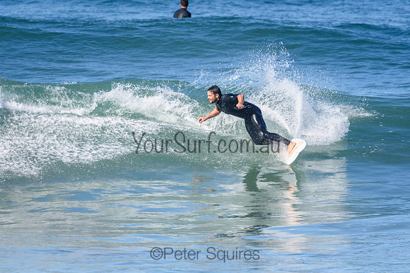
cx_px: 205
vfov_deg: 1.8
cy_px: 136
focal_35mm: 750
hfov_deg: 2.7
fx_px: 8544
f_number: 5.6
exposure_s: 1/4000
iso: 900
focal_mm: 500
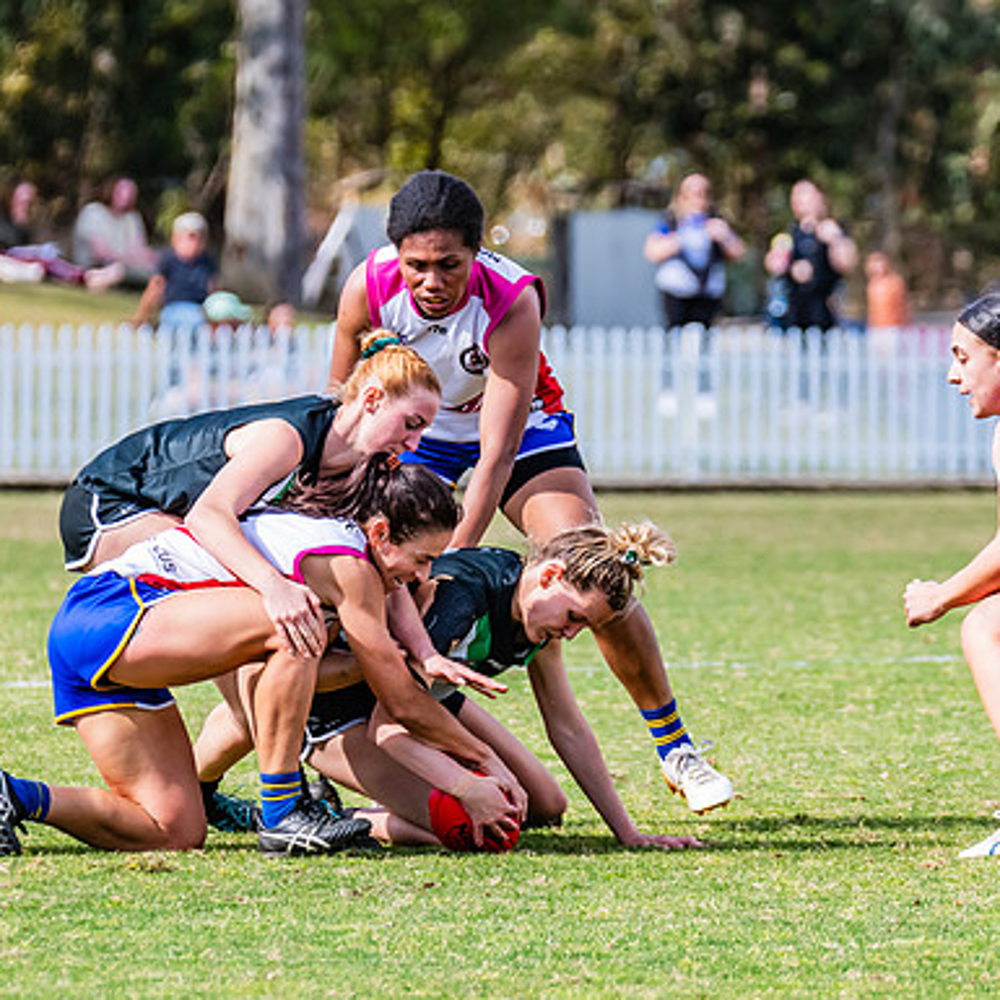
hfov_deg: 2.8
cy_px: 537
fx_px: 20198
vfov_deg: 2.8
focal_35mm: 618
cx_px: 396
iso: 800
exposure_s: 1/1250
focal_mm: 290
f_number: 7.1
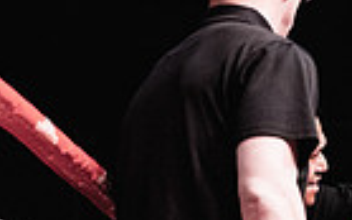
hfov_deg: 8.1
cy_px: 207
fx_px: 2409
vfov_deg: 5.2
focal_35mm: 251
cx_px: 575
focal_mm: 50
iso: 4000
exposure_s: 1/1000
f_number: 2.8
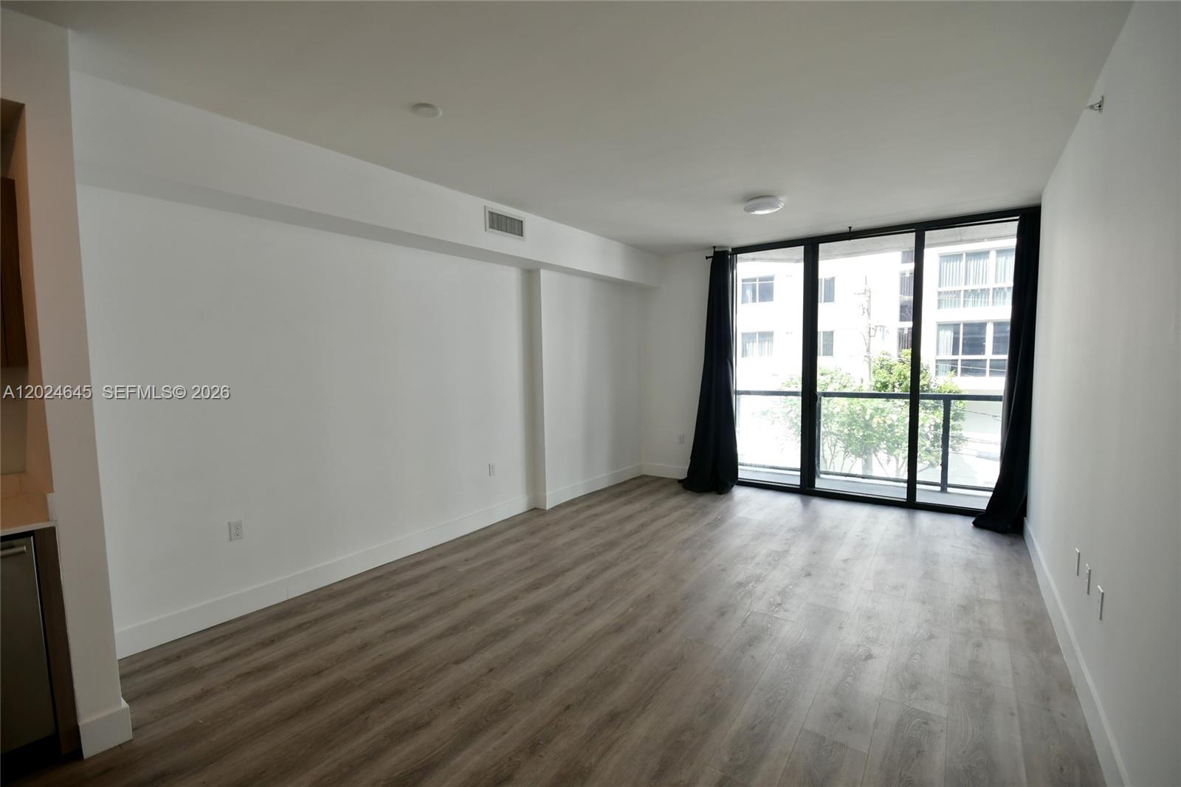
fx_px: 492
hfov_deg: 100.4
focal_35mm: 15
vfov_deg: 77.3
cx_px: 590
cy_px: 394
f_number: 6.3
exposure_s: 1/100
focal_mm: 10
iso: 640
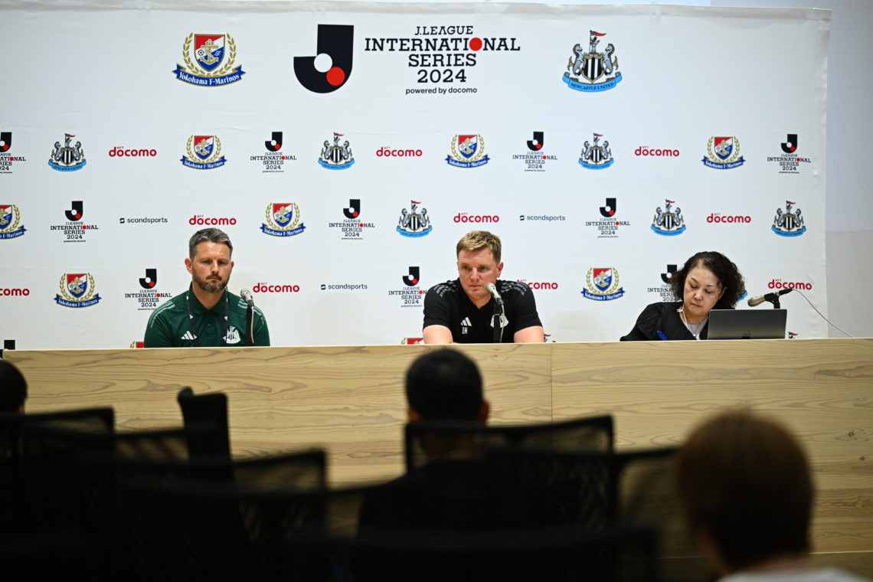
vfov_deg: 11.0
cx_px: 436
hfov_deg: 16.4
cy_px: 291
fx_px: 3031
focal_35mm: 125
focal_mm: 125
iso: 2000
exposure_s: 1/1250
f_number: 2.8
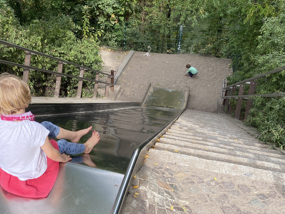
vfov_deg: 36.8
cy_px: 117
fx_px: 321
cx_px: 96
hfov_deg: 47.1
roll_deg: +2.4
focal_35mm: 39
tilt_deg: -35.2
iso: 32
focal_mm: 4.25
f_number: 1.8
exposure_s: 1/534
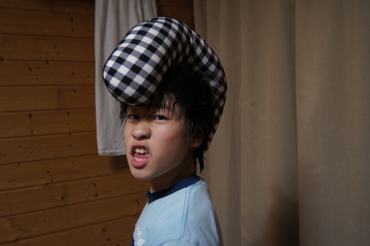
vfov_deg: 36.8
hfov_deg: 53.2
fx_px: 370
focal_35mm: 36
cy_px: 123
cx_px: 185
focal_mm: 24
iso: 1250
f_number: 4
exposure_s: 1/40
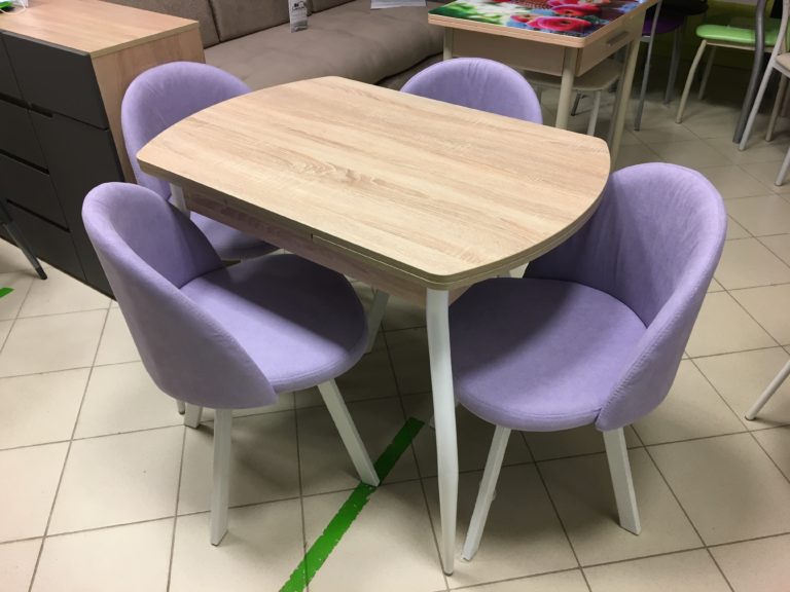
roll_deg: +1.7
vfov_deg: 48.2
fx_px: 662
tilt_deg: -35.6
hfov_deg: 61.7
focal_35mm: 29
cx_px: 395
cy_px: 296
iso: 100
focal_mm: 4.15
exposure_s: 1/33
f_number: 2.2
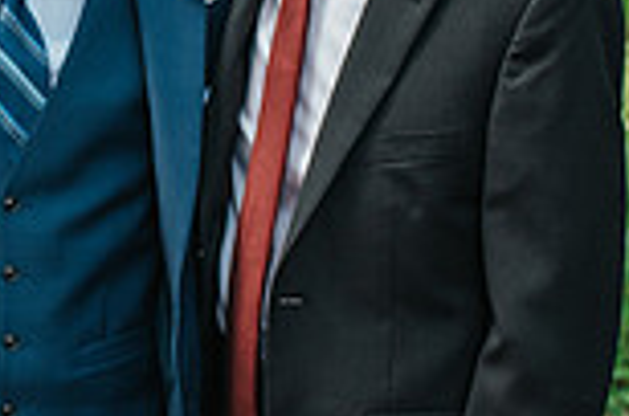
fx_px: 2476
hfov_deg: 14.2
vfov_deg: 9.6
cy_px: 153
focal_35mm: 142
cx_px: -24
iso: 1000
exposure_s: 1/250
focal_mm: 35
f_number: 3.2
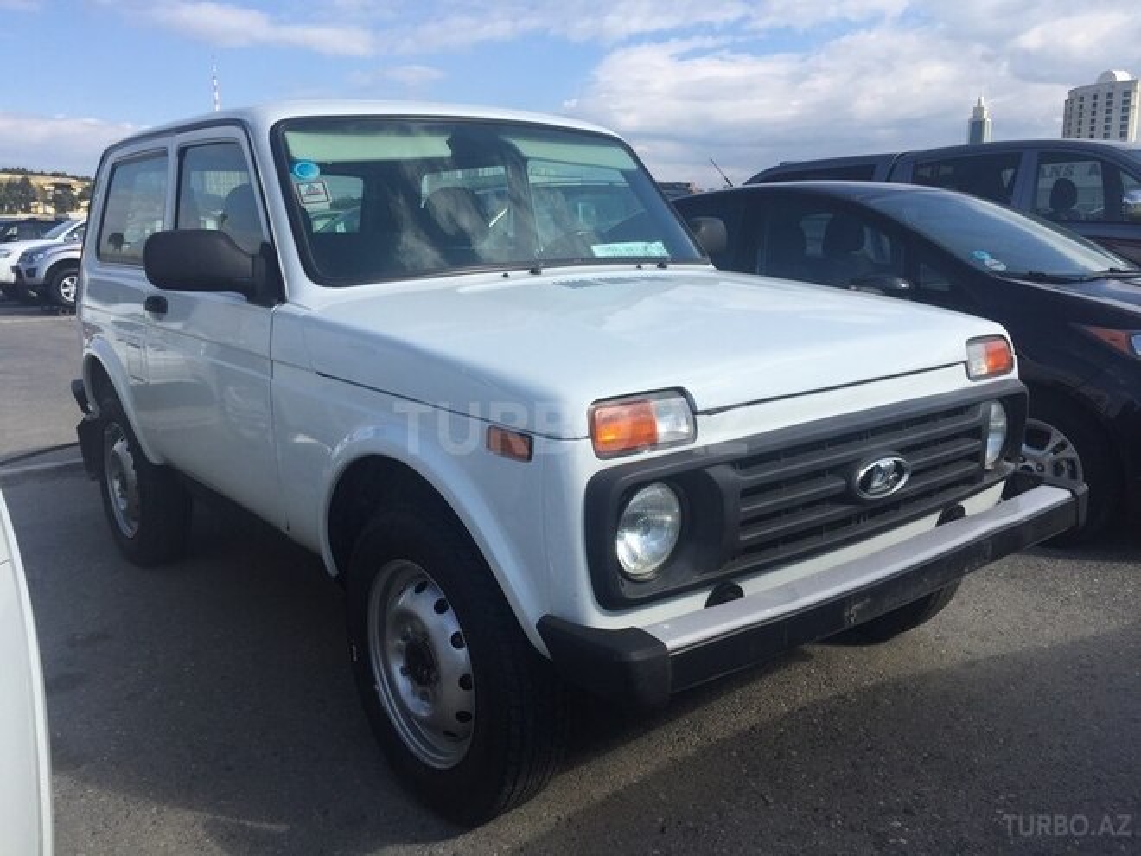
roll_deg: +0.5
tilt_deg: -11.0
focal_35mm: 29
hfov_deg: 61.7
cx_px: 570
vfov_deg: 48.2
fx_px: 956
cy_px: 428
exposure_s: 1/2198
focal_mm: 4.15
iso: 32
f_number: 2.2
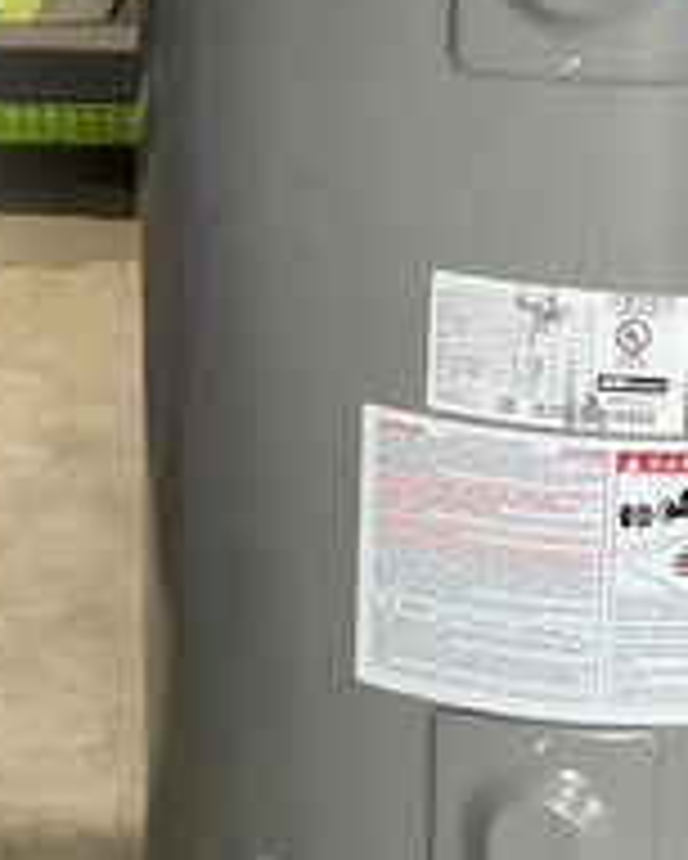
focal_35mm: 111
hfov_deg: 13.8
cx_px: 540
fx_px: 2823
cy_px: 268
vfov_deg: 17.2
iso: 125
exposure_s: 1/60
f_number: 1.8
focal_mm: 3
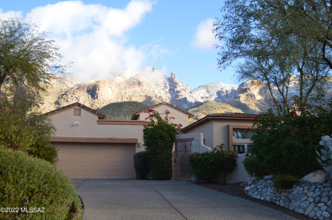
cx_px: 166
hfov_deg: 57.3
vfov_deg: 39.9
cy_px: 110
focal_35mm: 33
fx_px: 304
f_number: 4.5
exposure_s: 1/200
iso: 100
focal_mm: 22
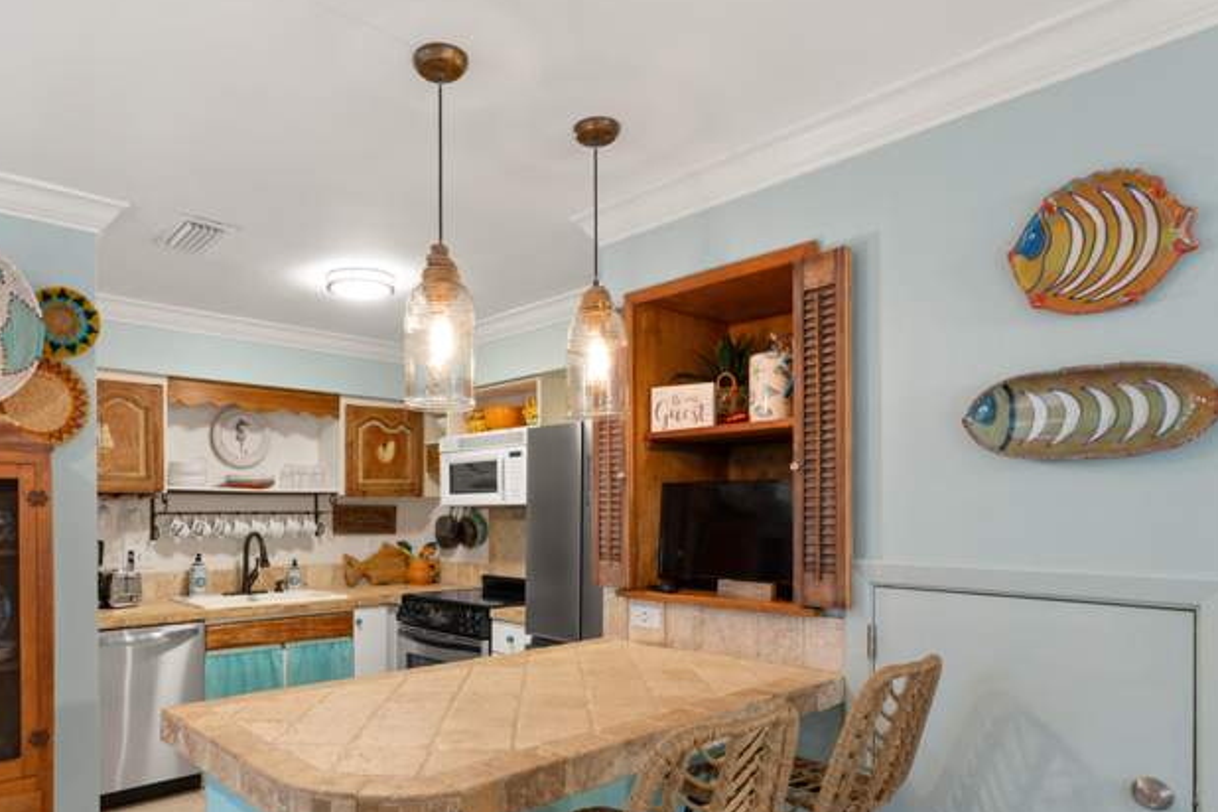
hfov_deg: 77.5
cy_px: 511
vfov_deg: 56.5
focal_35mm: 22
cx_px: 473
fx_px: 744
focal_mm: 17
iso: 250
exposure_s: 1.3
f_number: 8
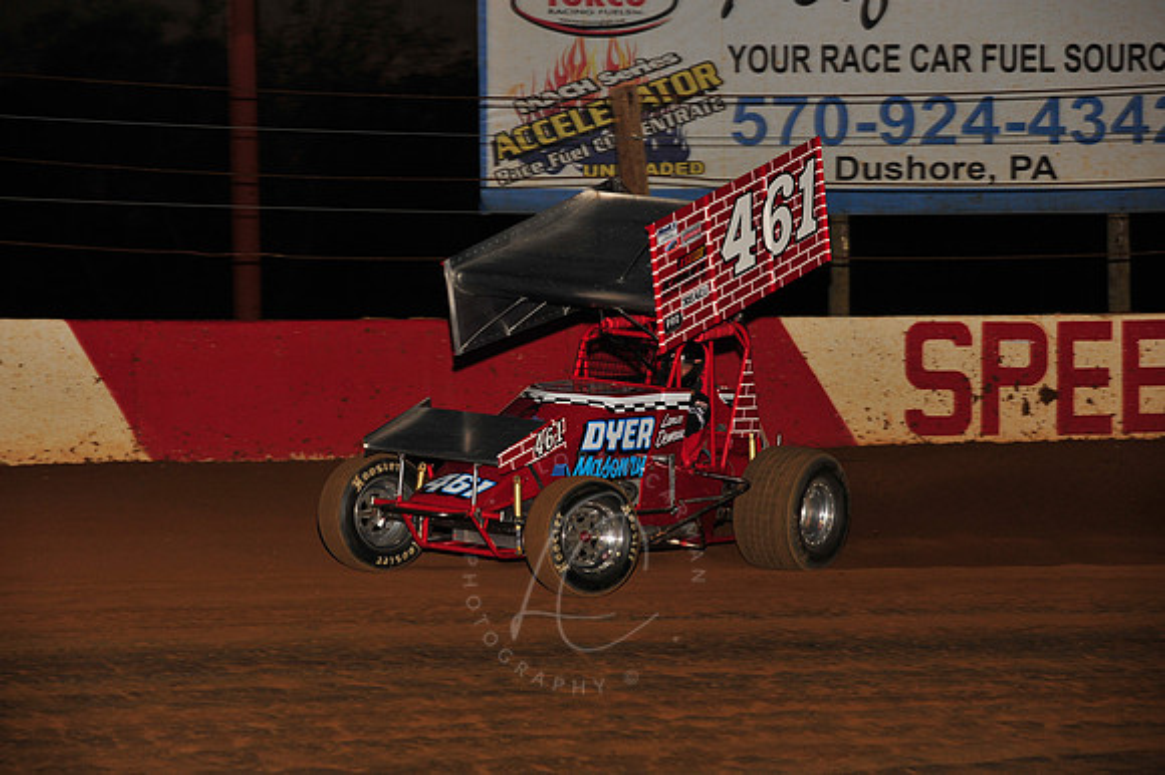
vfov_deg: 10.1
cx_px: 582
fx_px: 4366
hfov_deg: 15.2
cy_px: 388
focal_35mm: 135
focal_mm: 135
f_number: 6.3
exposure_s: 1/250
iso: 640
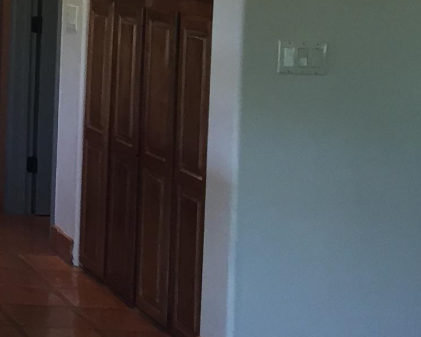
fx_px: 1408
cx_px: -376
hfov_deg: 14.6
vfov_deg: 13.4
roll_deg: -2.6
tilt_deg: -2.3
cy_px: -20
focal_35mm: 113
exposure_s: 1/30
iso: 64
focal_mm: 4.15
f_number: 2.2
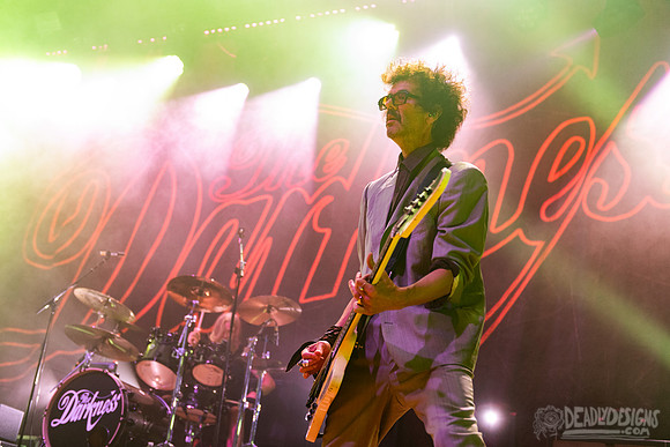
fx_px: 894
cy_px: 224
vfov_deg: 28.1
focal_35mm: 48
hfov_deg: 41.1
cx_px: 335
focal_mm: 48
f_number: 3.2
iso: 2500
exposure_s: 1/320
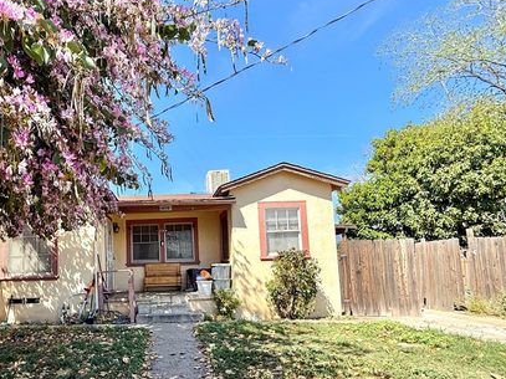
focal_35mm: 22
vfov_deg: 60.2
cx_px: 158
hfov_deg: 73.4
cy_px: 240
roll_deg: +1.5
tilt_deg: +6.6
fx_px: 321
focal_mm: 2.22
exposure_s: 1/1125
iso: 50
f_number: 2.2
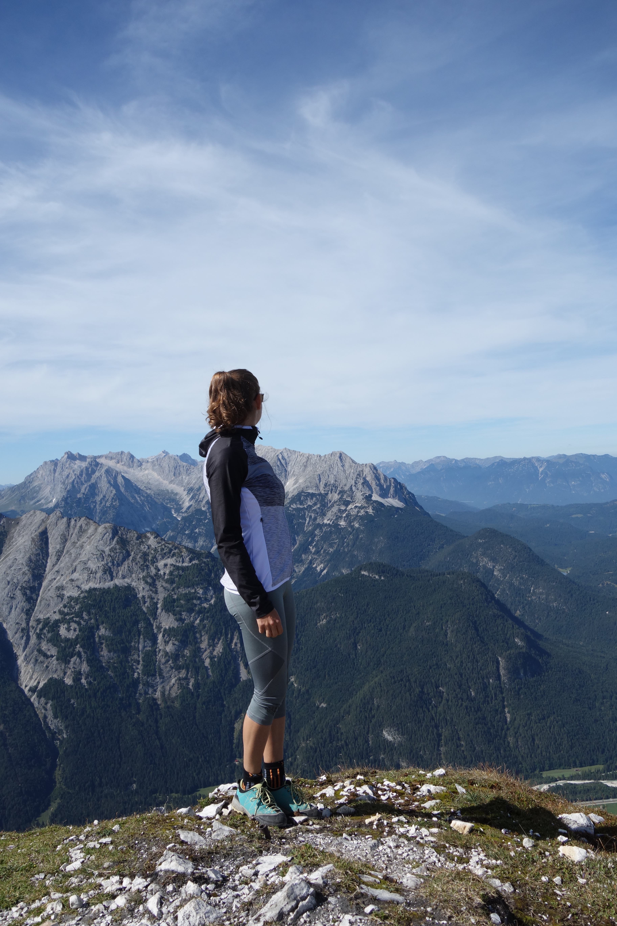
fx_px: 720
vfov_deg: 65.5
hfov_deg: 46.4
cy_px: 463
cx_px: 308
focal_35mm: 28
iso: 125
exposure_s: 1/640
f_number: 5.6
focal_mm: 10.4
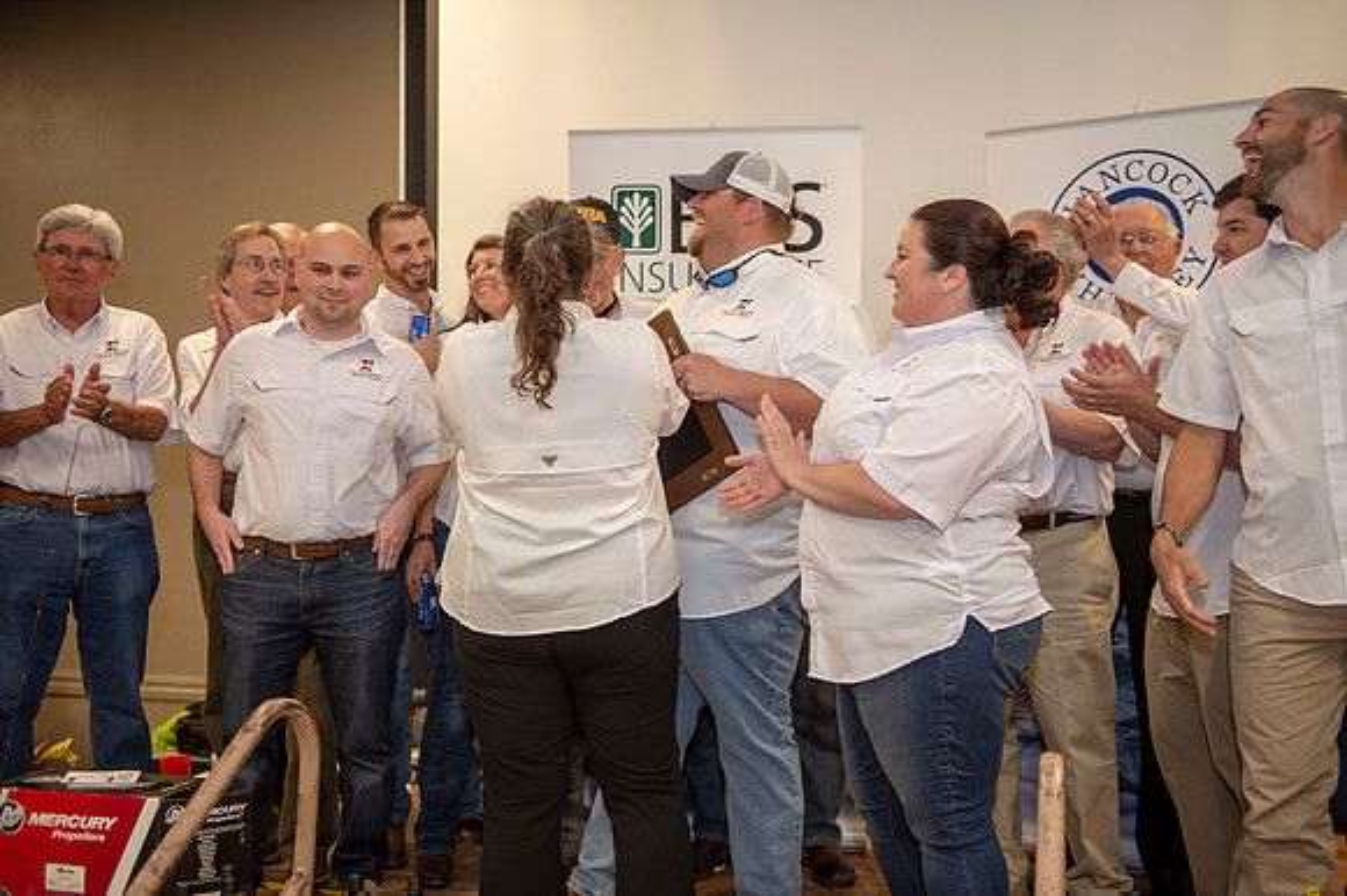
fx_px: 1496
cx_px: 674
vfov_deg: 33.4
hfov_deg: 48.5
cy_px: 448
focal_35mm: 40
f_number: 2.8
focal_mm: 40
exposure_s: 1/125
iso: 800
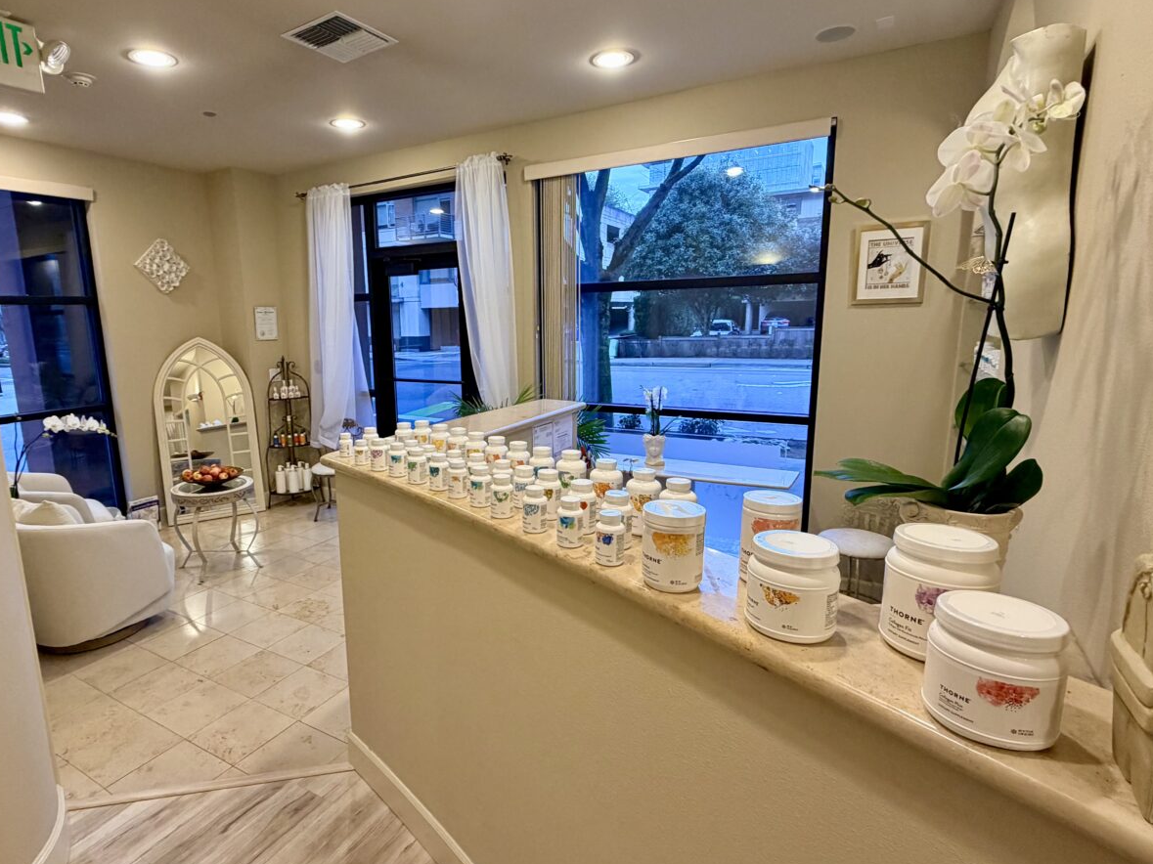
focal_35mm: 19
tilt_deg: -11.5
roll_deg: +1.3
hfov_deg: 84.3
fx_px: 633
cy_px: 432
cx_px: 509
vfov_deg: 68.7
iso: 200
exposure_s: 1/60
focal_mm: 2.22
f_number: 2.2
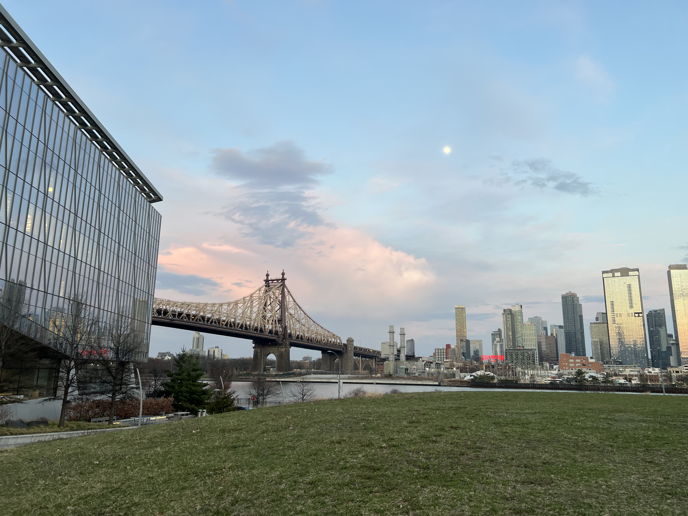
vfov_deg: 53.1
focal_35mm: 26
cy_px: 258
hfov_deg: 67.3
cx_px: 344
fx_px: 517
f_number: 1.5
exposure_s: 1/121
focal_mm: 5.7
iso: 64
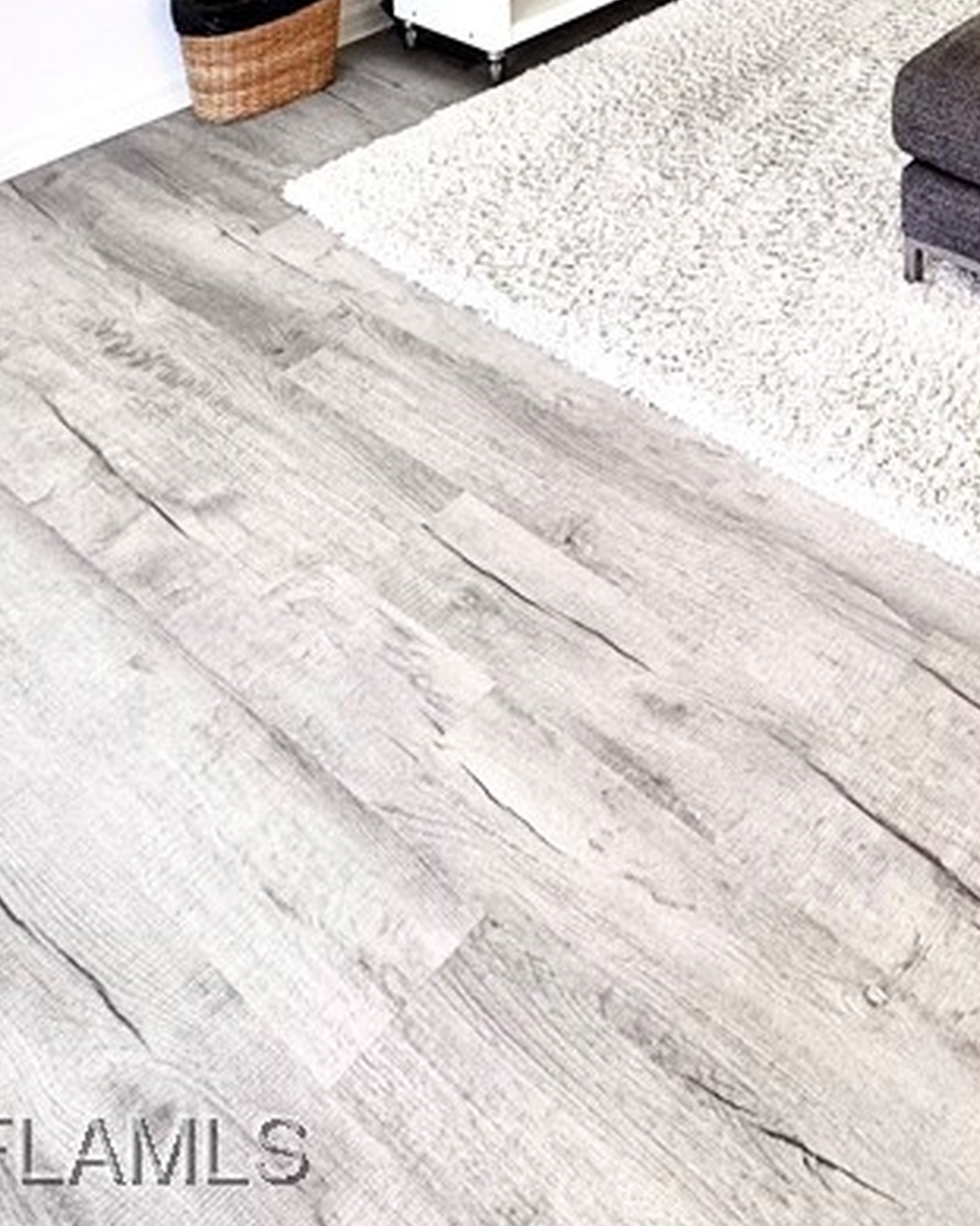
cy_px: -375
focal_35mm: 36
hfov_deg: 36.6
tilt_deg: -6.7
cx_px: 996
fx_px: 1306
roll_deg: +0.2
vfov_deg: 34.8
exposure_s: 1/120
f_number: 2.2
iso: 100
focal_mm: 2.22
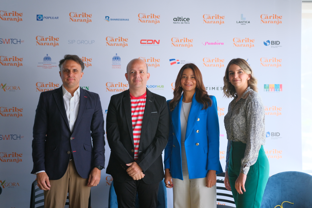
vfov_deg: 25.5
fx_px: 459
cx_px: 156
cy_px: 104
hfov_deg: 37.5
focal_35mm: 53
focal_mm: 35
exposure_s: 1/100
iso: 1000
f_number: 1.8
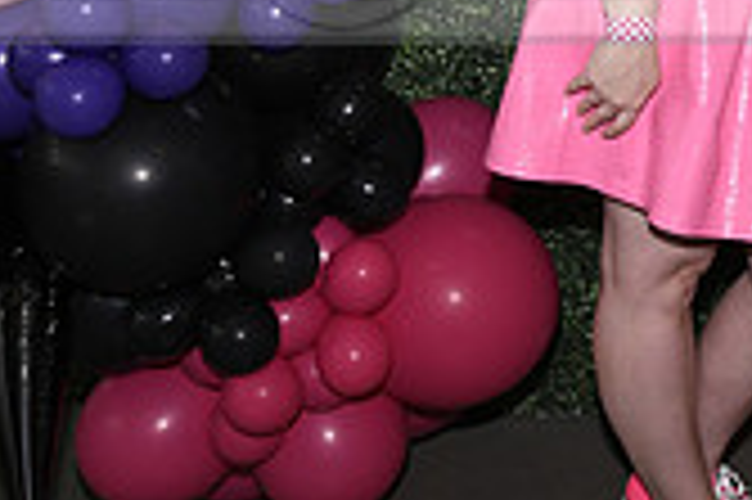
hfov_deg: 18.3
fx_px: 2108
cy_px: -245
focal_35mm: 101
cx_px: 1076
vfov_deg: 12.8
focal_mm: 29
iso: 500
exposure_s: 1/60
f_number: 6.3
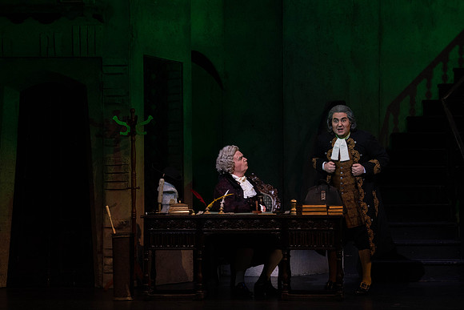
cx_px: 232
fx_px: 2230
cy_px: 155
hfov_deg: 11.9
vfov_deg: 7.9
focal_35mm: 173
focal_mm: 173
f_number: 9
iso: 3200
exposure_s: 1/250
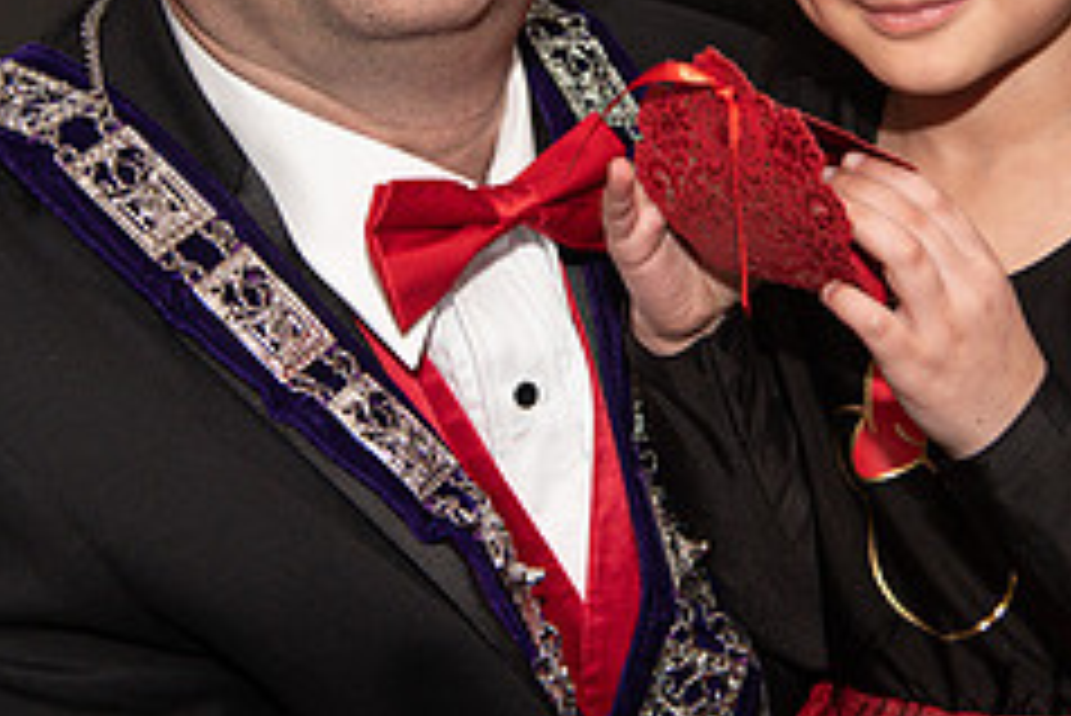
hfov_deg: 16.8
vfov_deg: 11.1
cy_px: 7
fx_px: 3632
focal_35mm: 122
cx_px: 612
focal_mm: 50
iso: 800
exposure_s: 1/200
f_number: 4
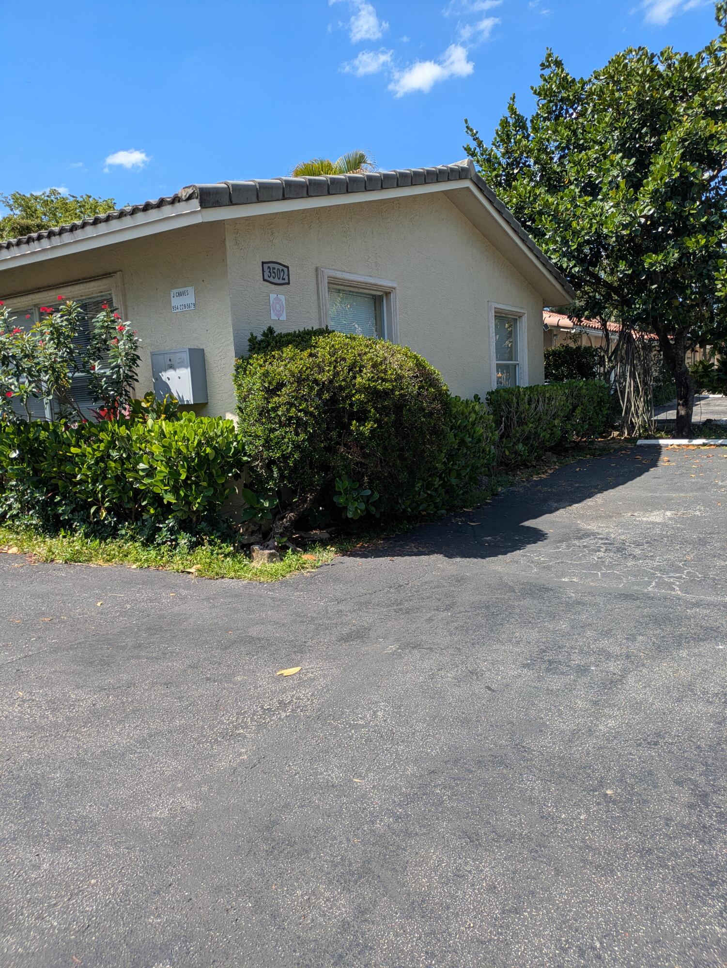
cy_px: 484
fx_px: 700
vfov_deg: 69.4
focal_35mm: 25
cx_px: 364
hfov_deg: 54.9
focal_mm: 5.43
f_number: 1.89
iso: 43
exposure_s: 1/1247
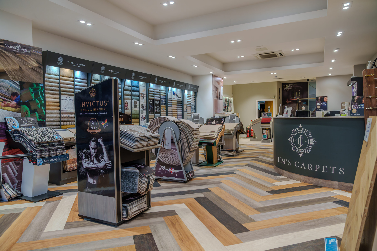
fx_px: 251
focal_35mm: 24
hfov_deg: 73.7
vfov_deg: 53.1
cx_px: 188
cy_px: 126
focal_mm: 24
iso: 400
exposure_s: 1/60
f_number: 4
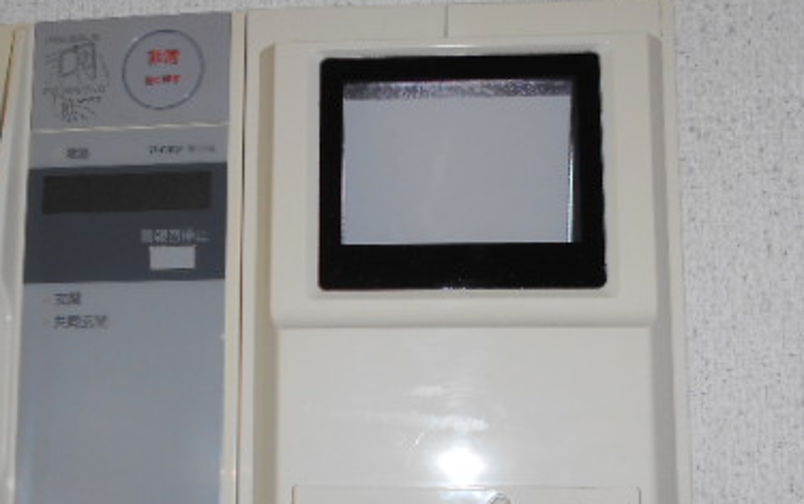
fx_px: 1031
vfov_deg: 27.2
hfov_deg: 42.4
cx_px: 317
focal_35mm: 47
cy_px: 350
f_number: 3.2
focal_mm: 4.6
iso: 80
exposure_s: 1/25
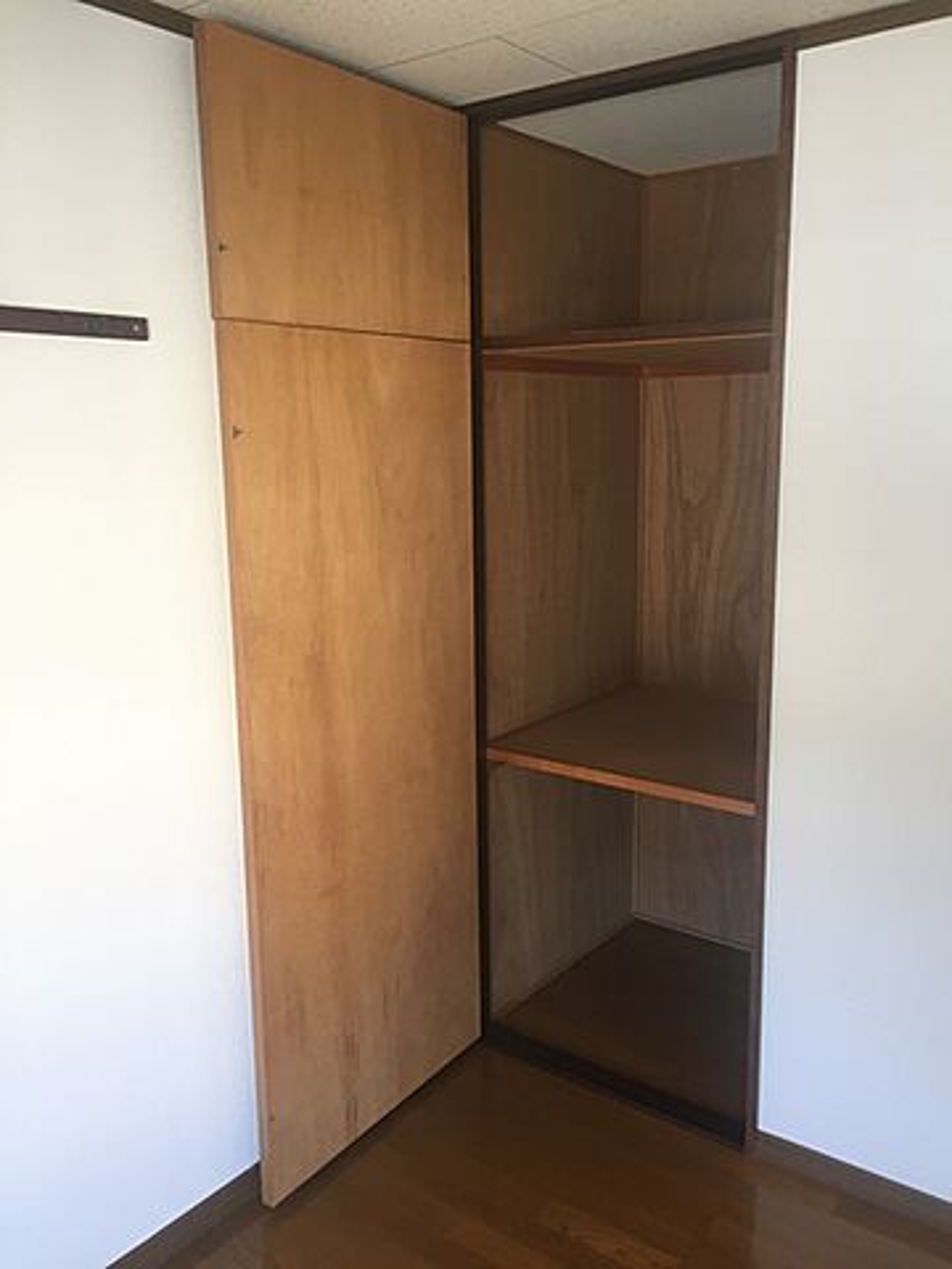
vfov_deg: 61.7
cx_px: 476
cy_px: 634
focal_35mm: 29
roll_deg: +1.3
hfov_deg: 48.2
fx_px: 1063
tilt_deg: -9.9
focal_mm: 4.15
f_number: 2.2
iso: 64
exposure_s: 1/30
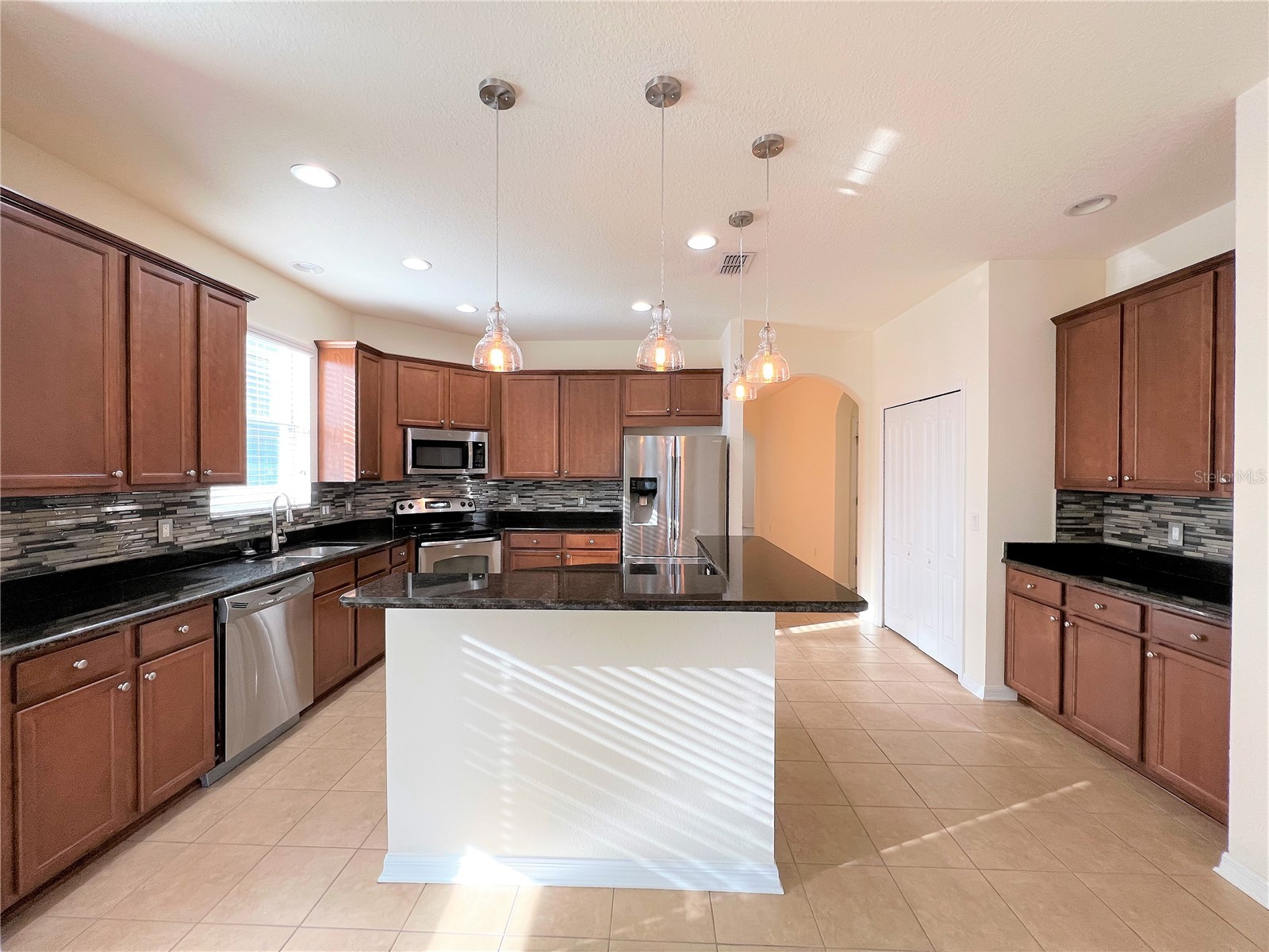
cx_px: 634
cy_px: 476
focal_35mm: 13
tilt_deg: -1.2
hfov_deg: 106.2
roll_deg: -0.3
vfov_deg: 89.9
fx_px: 477
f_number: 1.8
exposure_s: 1/120
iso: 200
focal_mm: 1.57
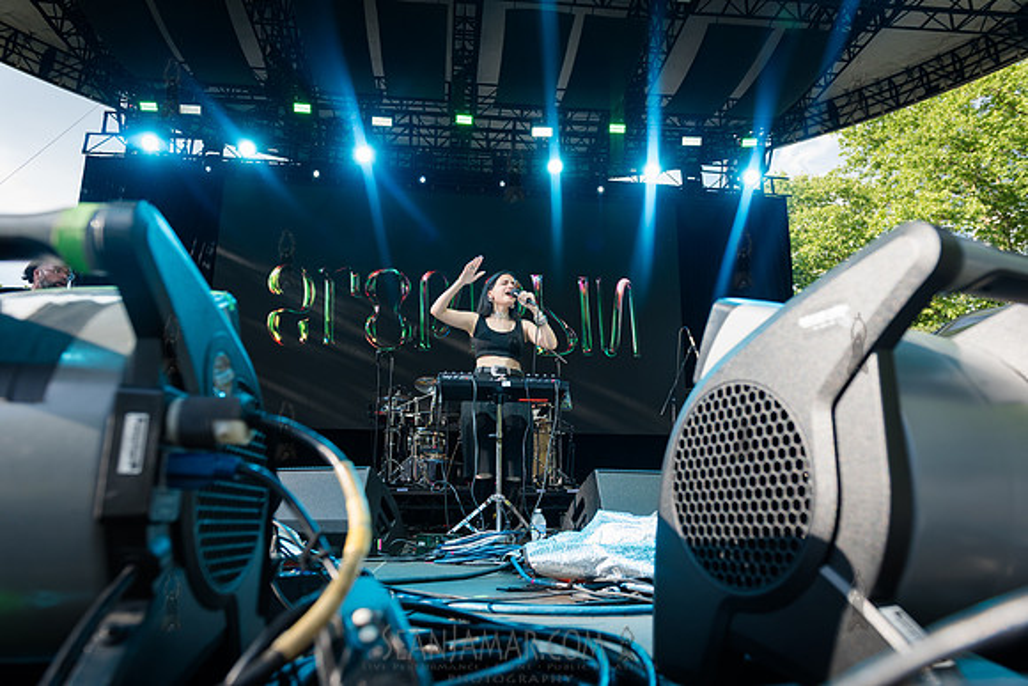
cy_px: 343
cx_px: 514
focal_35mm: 24
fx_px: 689
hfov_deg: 73.5
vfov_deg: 53.0
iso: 400
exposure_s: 1/500
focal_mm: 24
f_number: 4
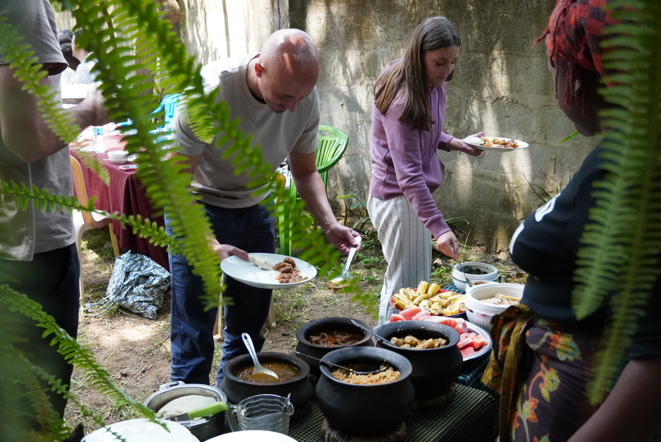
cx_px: 330
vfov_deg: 33.1
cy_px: 221
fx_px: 744
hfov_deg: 47.9
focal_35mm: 40
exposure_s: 1/1000
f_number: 4.5
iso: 4000
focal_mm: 27
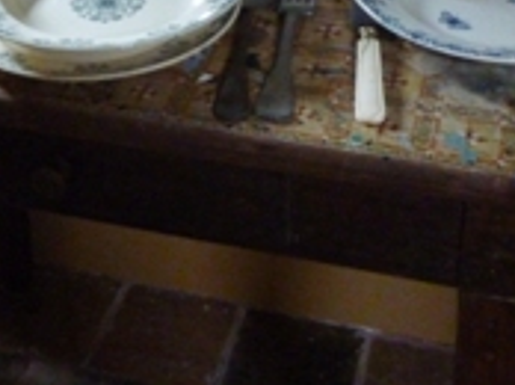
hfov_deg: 24.0
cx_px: 86
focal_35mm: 80
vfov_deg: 17.6
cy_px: -56
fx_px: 1189
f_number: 3.4
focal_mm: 5.6
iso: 800
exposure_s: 1/15
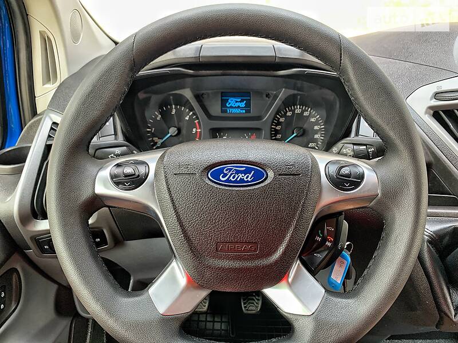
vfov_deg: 53.1
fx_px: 344
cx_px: 229
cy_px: 172
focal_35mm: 26
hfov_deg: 67.3
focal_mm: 4.2
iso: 100
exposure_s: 1/89
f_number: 1.8
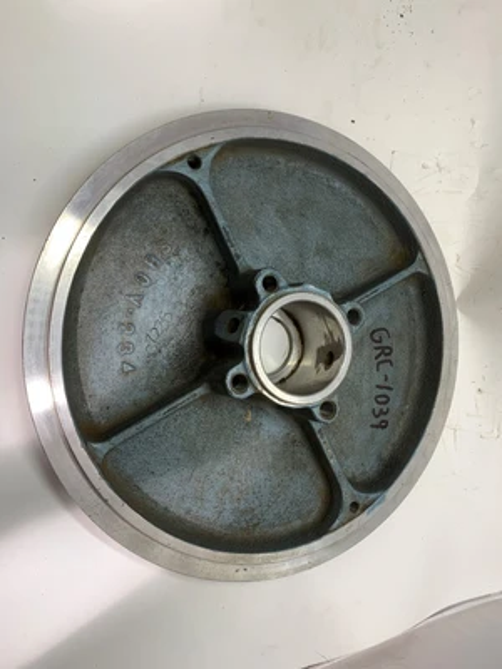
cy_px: 334
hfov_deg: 53.1
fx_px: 503
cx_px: 251
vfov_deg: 67.3
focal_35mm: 26
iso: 25
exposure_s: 1/128
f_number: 1.8
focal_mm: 4.25
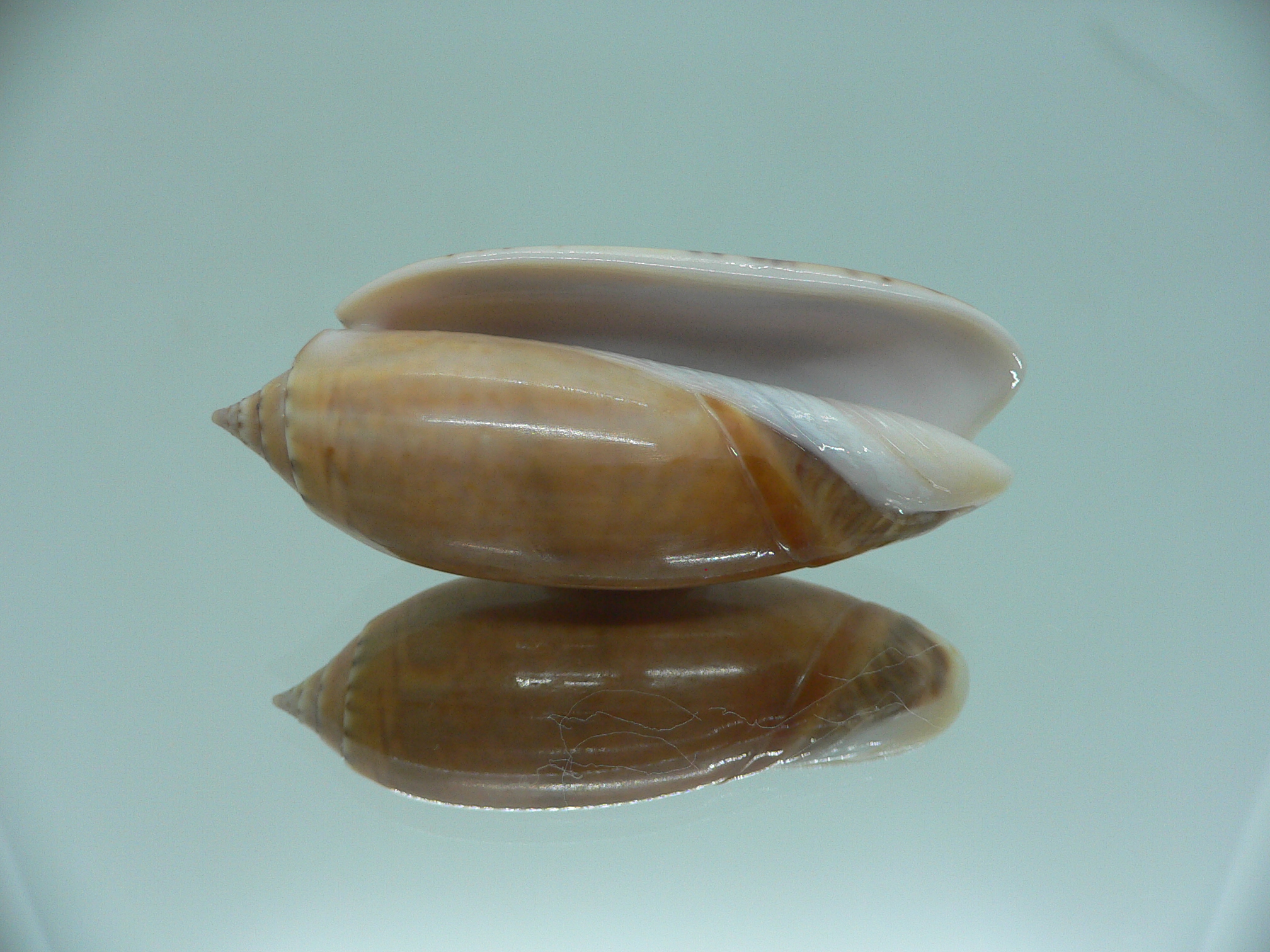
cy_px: 476
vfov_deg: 40.7
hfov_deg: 52.6
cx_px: 635
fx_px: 1284
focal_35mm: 35
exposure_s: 1/60
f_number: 2.8
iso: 100
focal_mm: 4.6
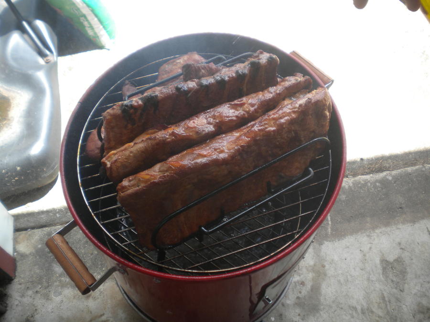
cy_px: 161
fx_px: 435
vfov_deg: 40.7
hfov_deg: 52.6
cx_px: 215
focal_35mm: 35
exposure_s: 1/166
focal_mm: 6.3
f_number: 3.1
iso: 80
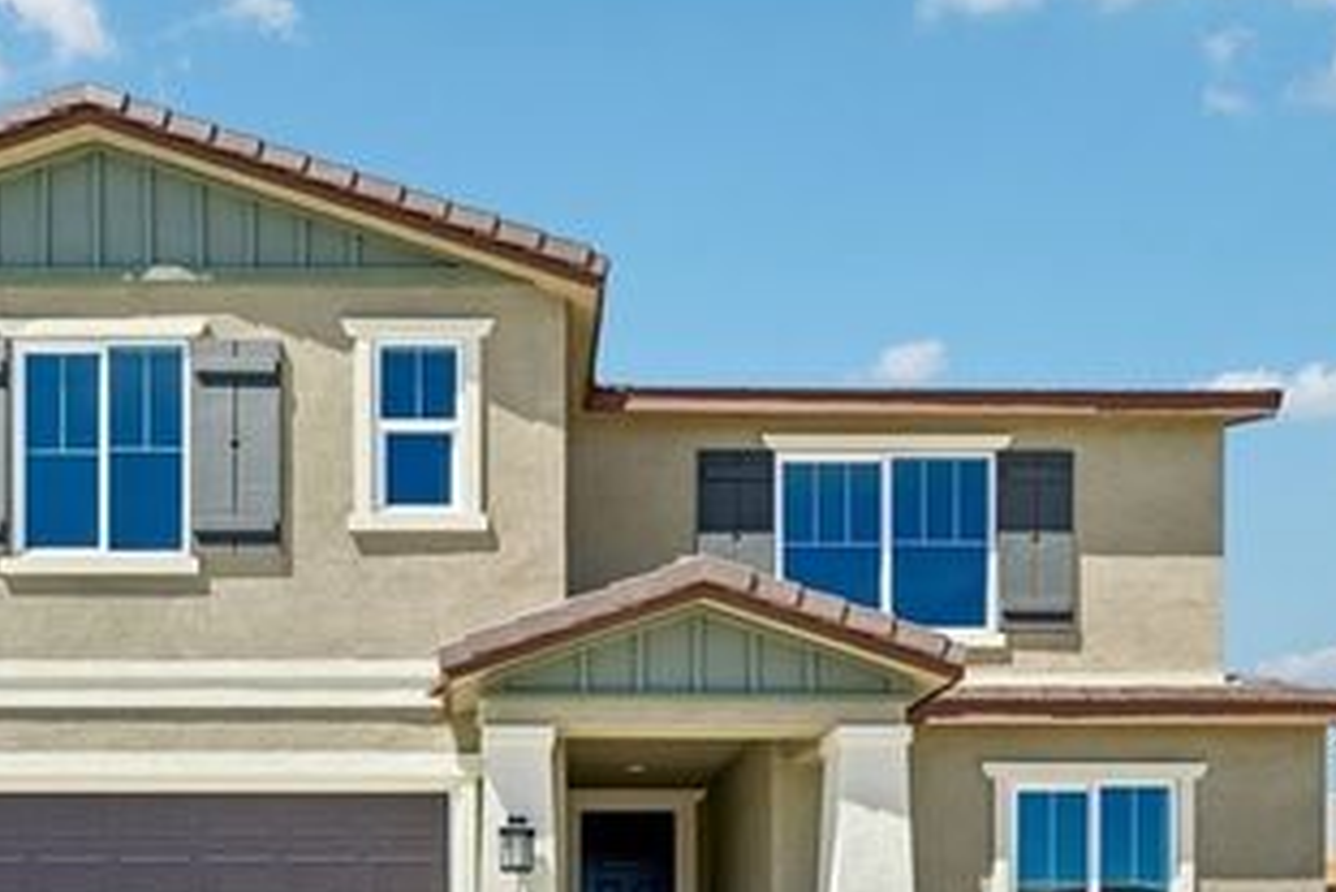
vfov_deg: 38.8
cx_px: 500
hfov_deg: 56.5
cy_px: 689
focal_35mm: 33
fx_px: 1225
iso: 100
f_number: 8
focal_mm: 16
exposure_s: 1/400
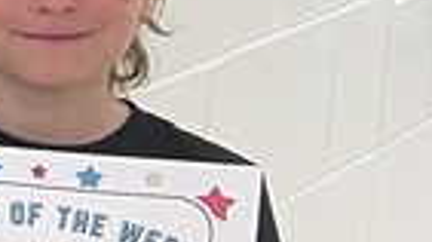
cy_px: -74
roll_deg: -0.7
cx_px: -781
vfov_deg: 6.1
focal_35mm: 198
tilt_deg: -8.9
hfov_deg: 9.1
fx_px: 2266
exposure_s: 1/60
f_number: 1.6
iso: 100
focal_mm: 5.1
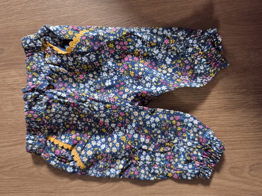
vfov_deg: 58.9
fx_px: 174
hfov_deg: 73.9
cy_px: 98
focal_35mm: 23
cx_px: 131
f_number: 1.6
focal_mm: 6.57
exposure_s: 1/126
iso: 4000
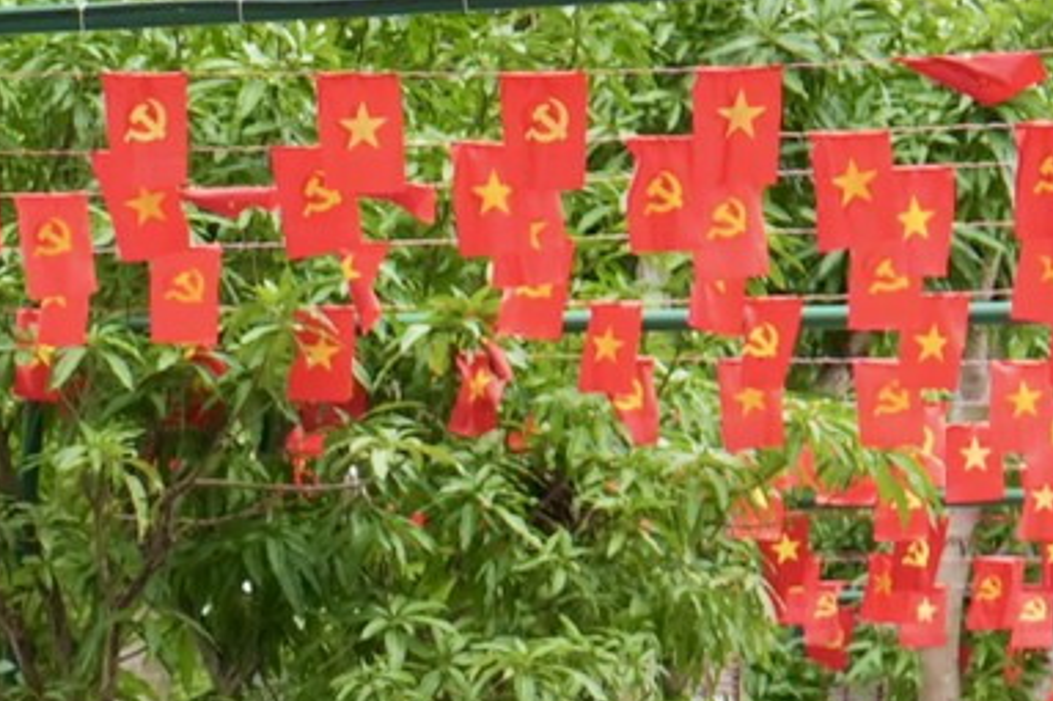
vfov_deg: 4.6
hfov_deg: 6.5
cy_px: 1546
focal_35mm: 294
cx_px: -1826
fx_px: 8595
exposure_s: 1/160
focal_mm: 44
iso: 400
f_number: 7.1
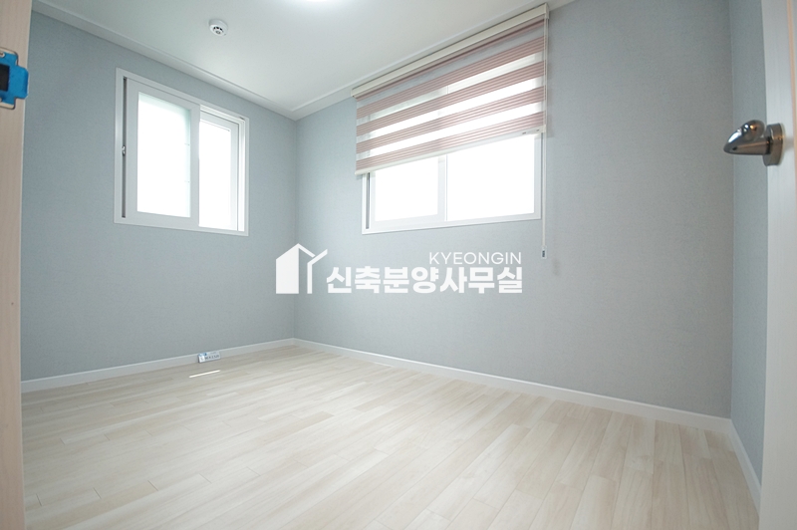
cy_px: 265
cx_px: 398
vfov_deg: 77.2
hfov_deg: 100.4
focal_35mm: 15
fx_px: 332
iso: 800
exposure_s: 1/100
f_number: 4
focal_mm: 10
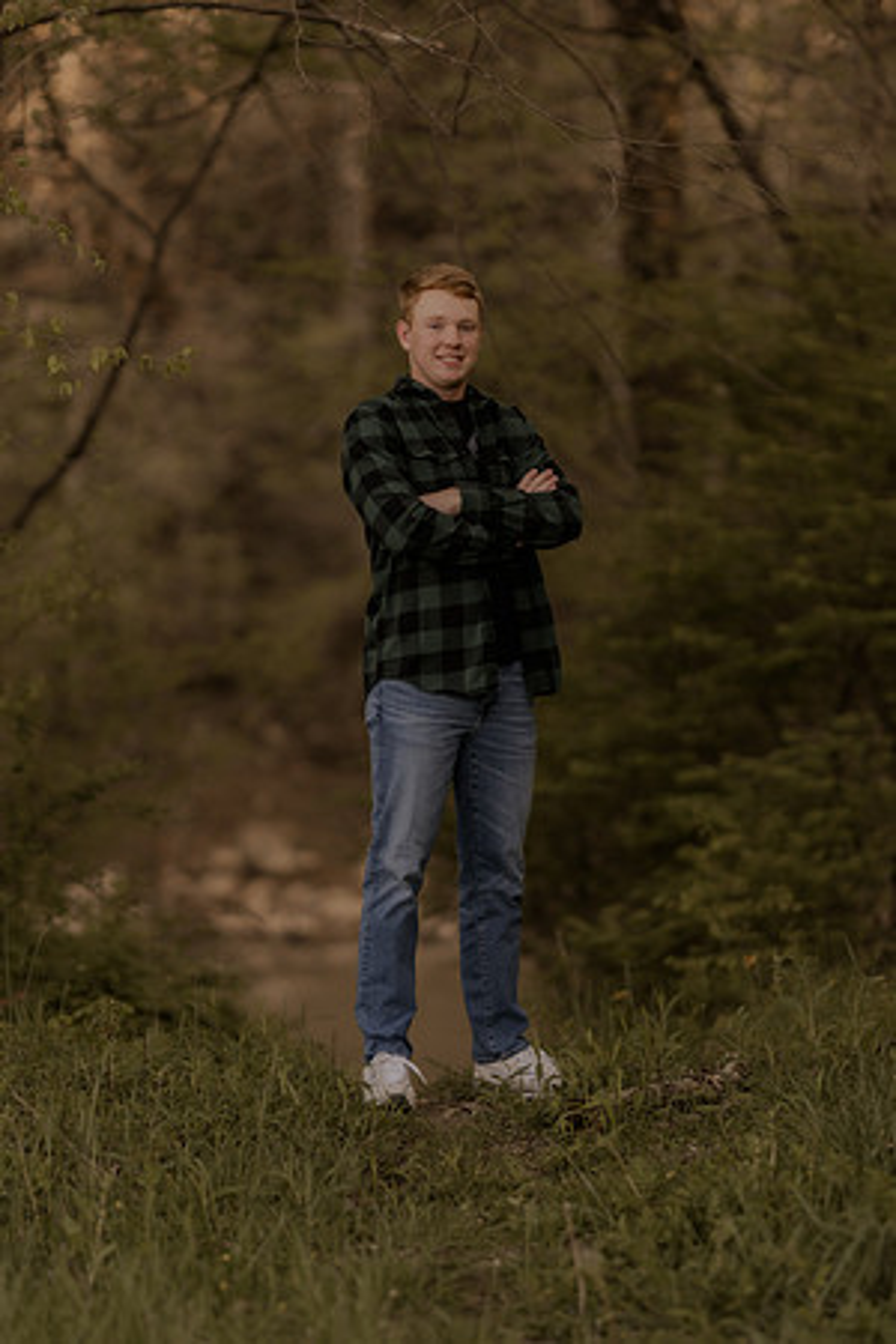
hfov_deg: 10.8
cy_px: 672
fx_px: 4741
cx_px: 448
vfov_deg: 16.1
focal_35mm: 127
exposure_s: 1/800
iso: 250
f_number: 1.4
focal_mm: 85
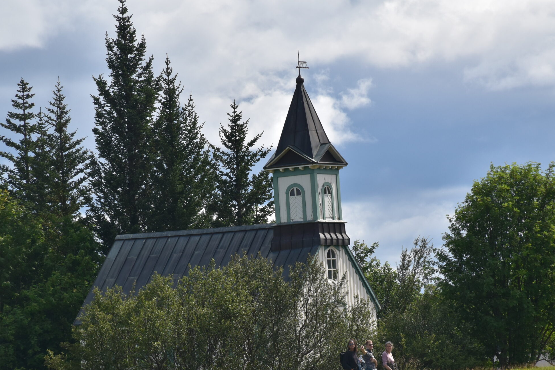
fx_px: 4271
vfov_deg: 5.0
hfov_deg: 7.4
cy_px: 237
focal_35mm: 277
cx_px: 264
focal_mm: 140
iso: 320
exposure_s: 1/500
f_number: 11
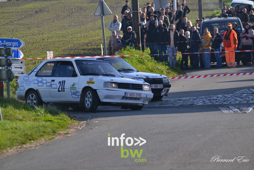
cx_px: 127
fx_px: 3175
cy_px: 85
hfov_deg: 4.6
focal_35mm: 450
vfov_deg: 3.1
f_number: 6
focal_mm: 300
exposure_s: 1/1250
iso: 400
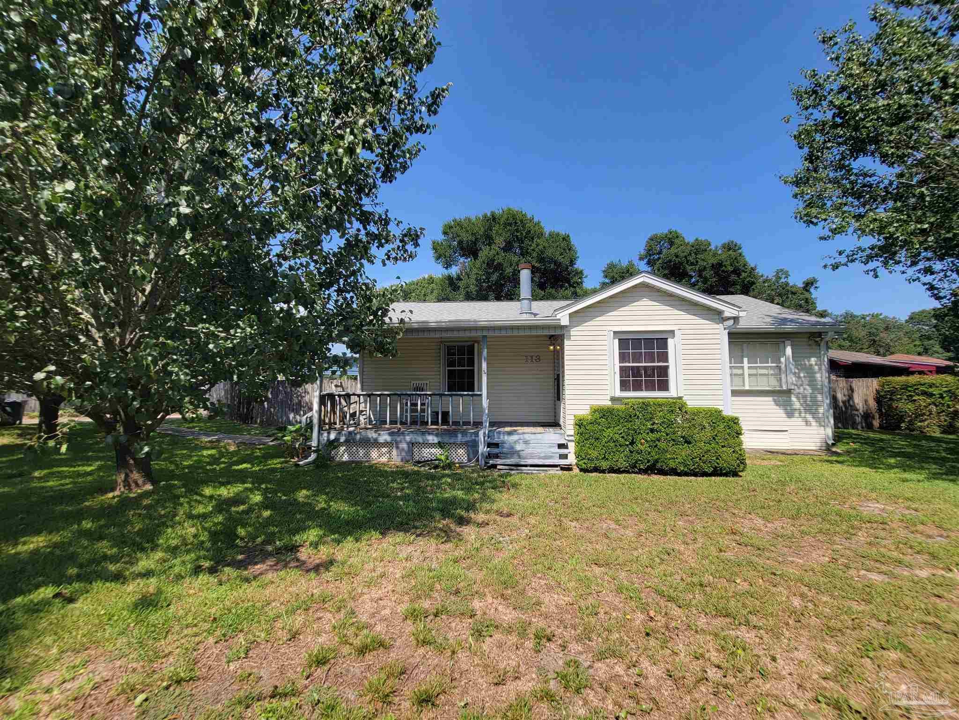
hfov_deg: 106.2
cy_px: 360
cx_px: 480
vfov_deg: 89.9
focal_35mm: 13
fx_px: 360
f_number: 2.2
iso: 50
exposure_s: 1/1033
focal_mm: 2.2
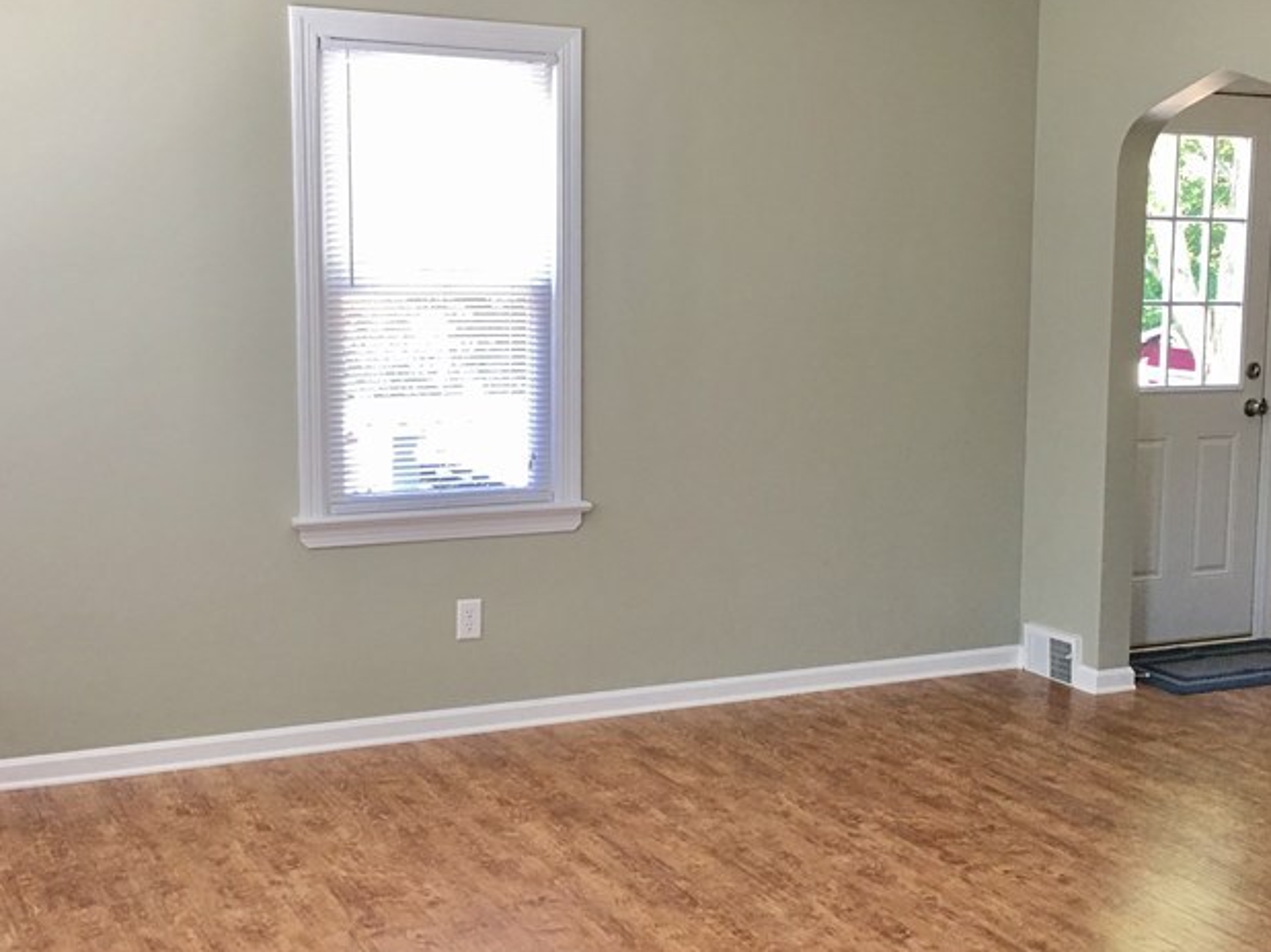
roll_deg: -0.6
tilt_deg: -7.6
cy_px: 480
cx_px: 752
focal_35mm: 48
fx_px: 1762
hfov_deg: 39.5
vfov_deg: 30.3
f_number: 2.2
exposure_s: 1/30
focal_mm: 4.15
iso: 40
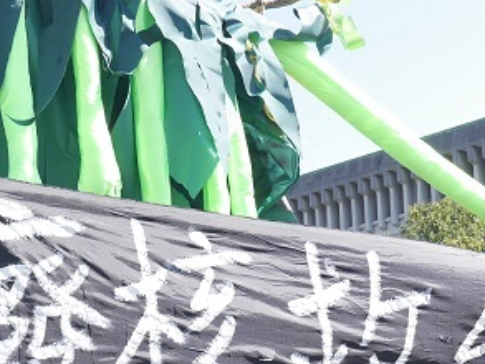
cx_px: 260
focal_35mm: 87
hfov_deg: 22.5
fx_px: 1219
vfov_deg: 16.6
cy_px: 362
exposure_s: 1/320
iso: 200
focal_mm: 15
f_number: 5
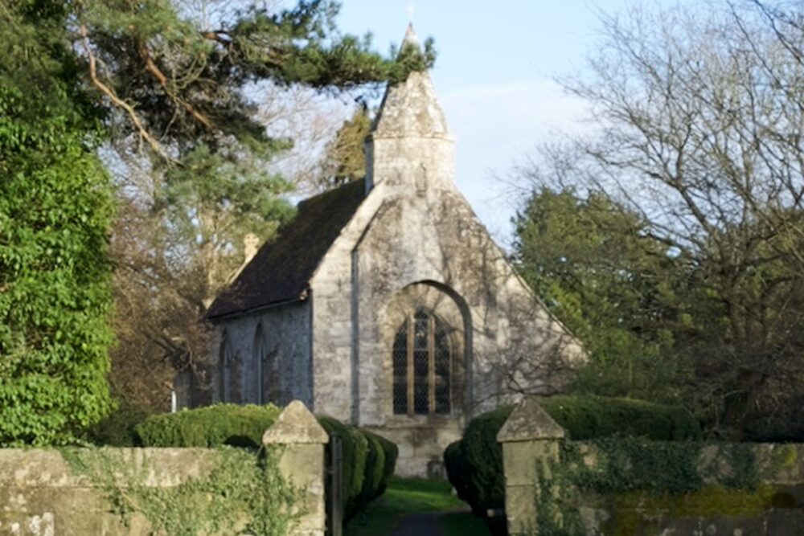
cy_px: 268
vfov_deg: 13.0
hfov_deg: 19.5
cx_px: 402
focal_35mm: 105
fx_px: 2345
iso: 200
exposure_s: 1/60
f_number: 11
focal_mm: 70
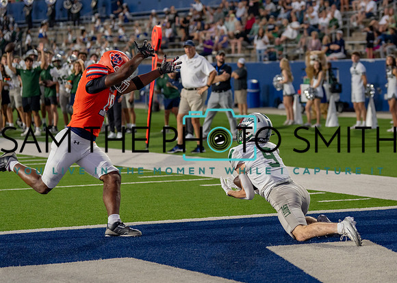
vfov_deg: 11.1
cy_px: 125
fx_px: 1452
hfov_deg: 15.5
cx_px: 290
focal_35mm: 129
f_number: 2.8
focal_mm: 90
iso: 2000
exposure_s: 1/1600
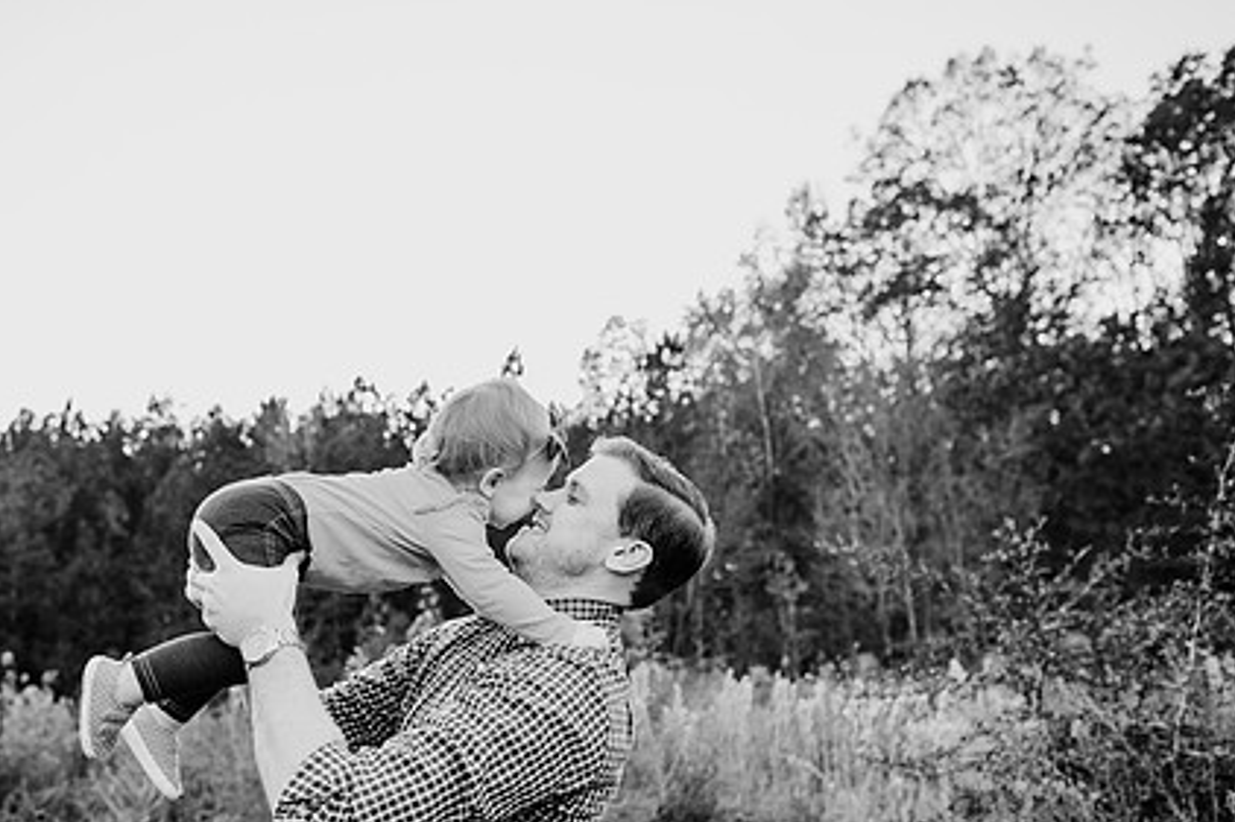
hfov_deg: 57.0
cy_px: 484
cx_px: 533
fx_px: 1132
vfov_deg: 39.8
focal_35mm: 33
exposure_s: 1/250
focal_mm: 24
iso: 100
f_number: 2.8
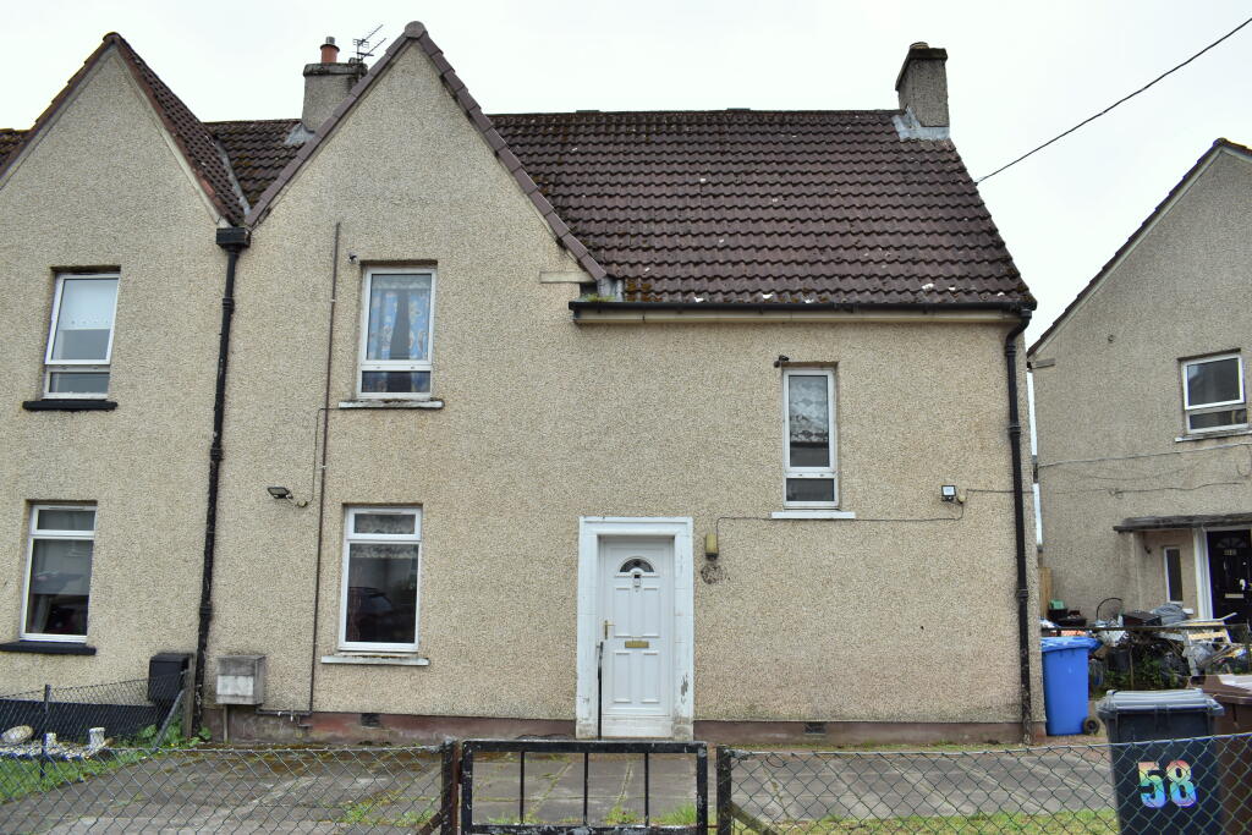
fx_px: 939
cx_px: 626
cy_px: 418
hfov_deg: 67.4
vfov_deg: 47.9
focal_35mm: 27
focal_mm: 18
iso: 100
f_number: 6.3
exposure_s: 1/200
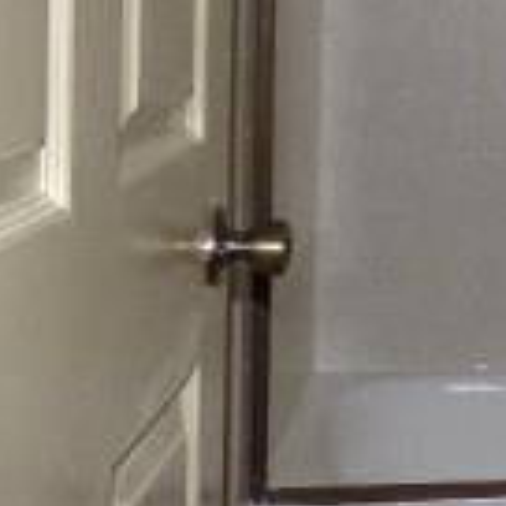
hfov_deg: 18.0
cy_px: 108
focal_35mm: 83
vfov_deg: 20.7
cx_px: 815
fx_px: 1373
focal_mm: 3.58
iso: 400
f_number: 2.8
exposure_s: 1/60
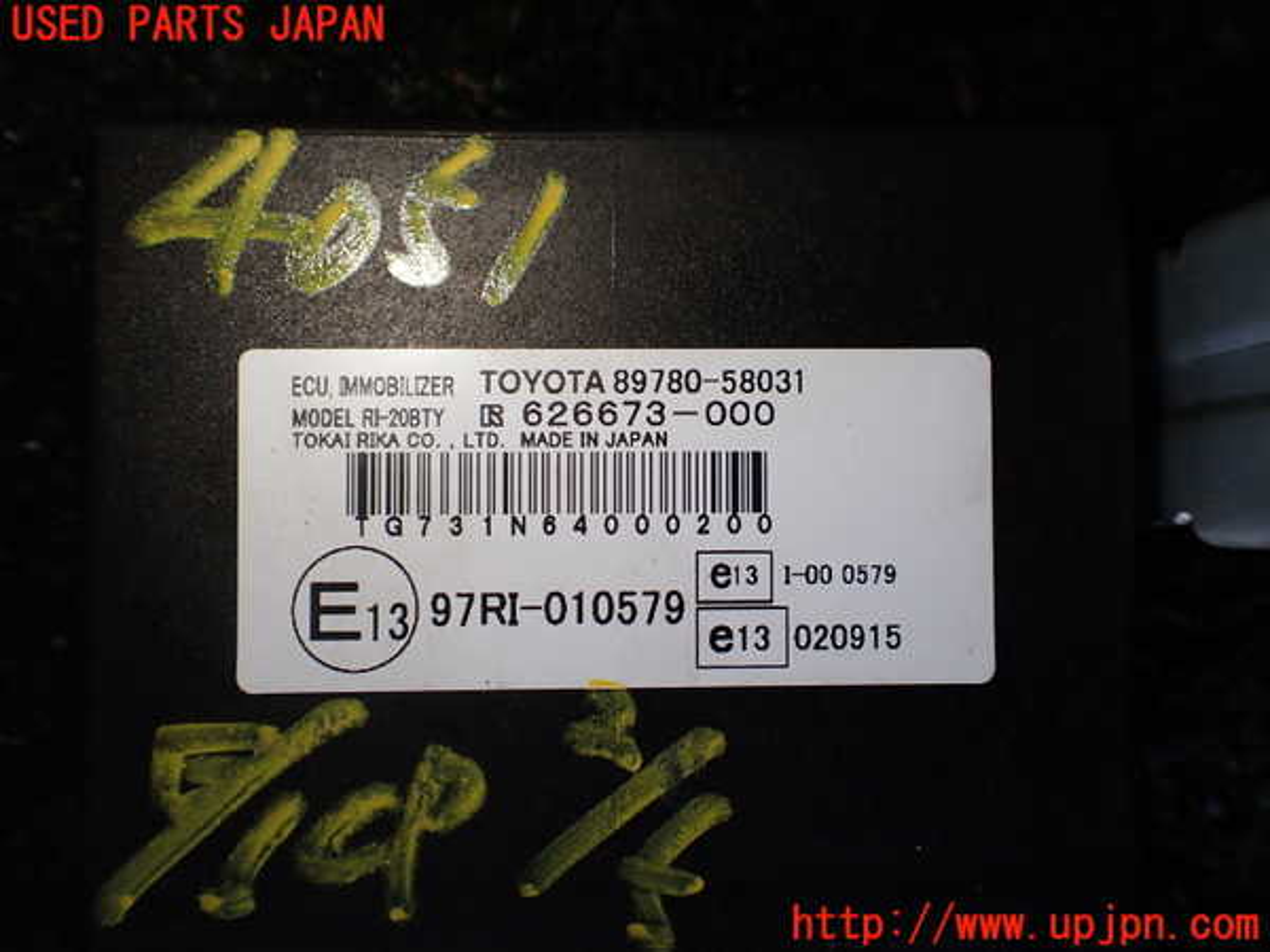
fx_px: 1101
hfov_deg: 60.0
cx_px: 635
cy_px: 476
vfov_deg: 46.8
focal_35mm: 30
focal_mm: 5.4
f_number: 2.3
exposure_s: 1/200
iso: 100
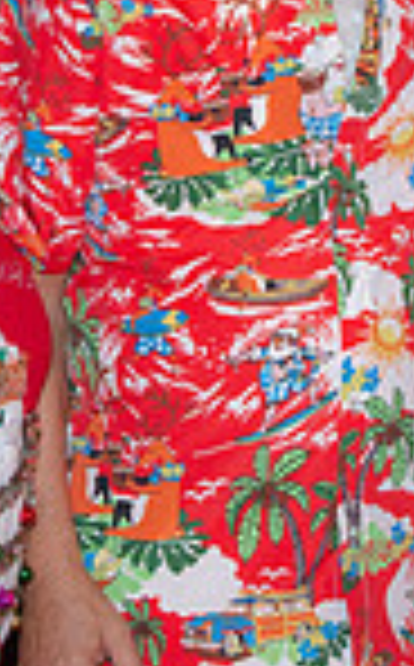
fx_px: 2320
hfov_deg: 10.2
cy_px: 158
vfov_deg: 16.2
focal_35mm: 128
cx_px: 248
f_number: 3.5
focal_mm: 32
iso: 800
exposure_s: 1/60
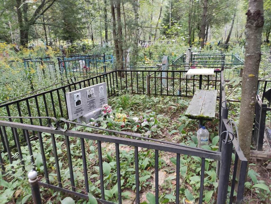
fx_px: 204
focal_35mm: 26
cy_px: 102
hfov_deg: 67.3
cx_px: 136
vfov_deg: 53.1
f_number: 1.75
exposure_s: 1/60
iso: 426
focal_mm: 4.77
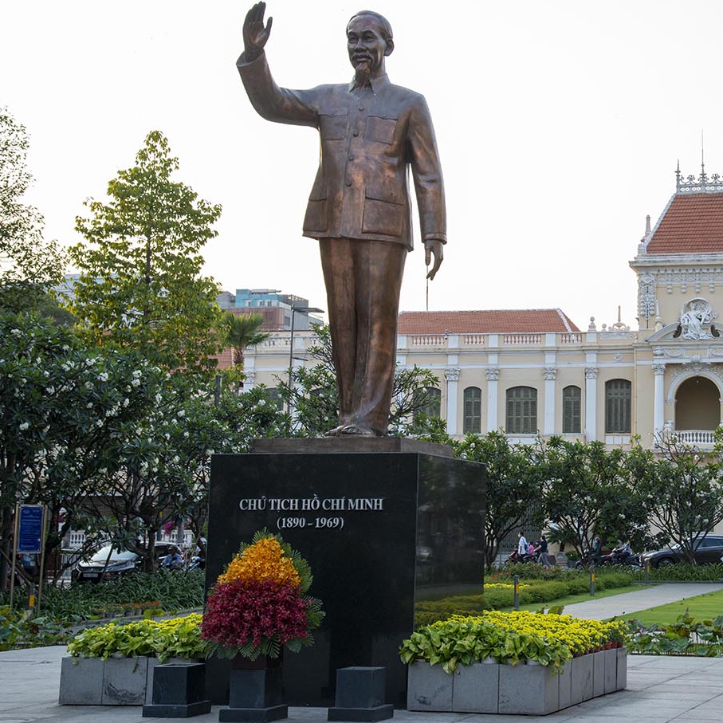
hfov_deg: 24.6
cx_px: 587
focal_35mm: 69
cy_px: 335
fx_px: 1630
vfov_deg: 25.0
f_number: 9
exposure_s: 1/200
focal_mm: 46
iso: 800
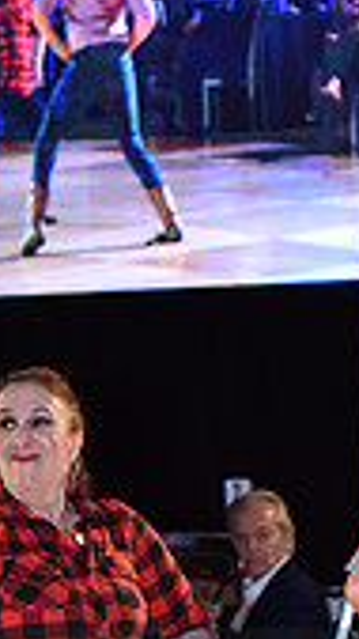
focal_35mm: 324
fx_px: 5486
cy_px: 756
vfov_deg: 6.6
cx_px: 350
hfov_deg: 3.7
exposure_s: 1/250
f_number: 5
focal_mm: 90
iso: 2000
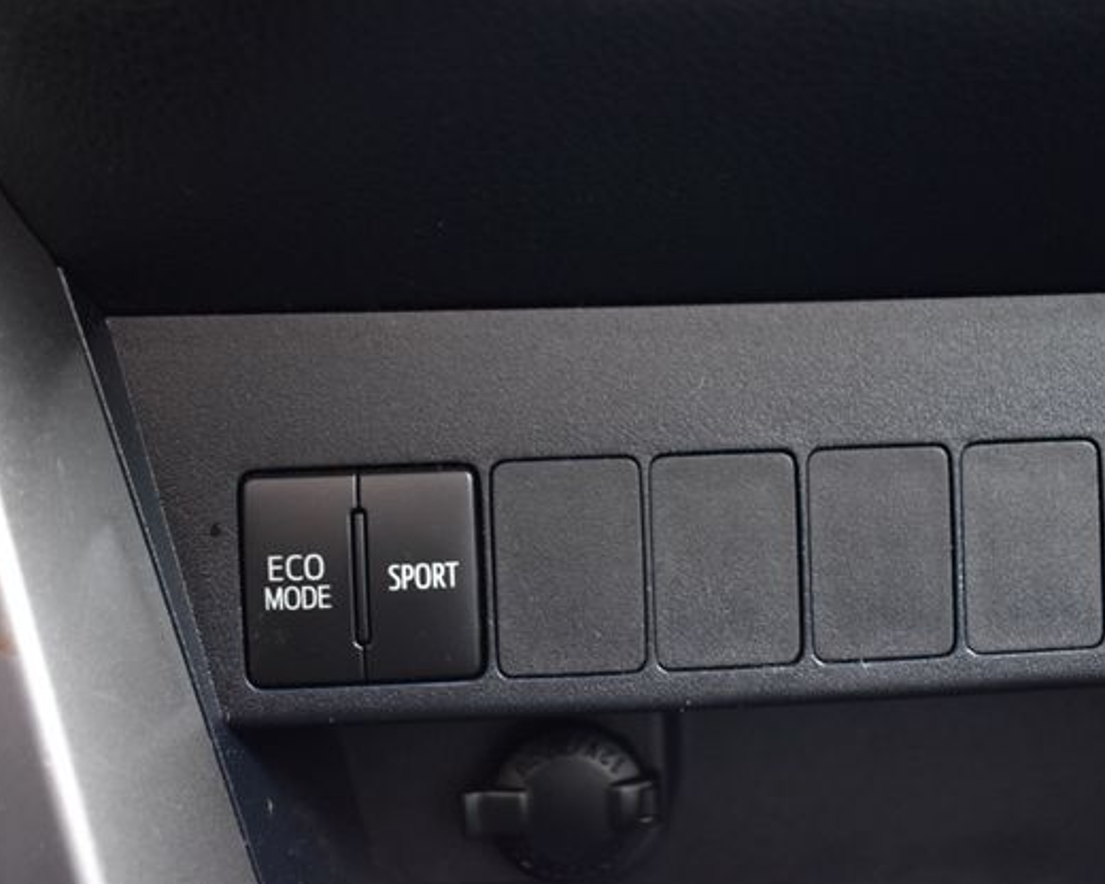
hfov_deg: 41.1
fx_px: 1472
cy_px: 434
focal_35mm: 45
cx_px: 635
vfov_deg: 33.4
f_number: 4
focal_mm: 26
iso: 1600
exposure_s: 1/13
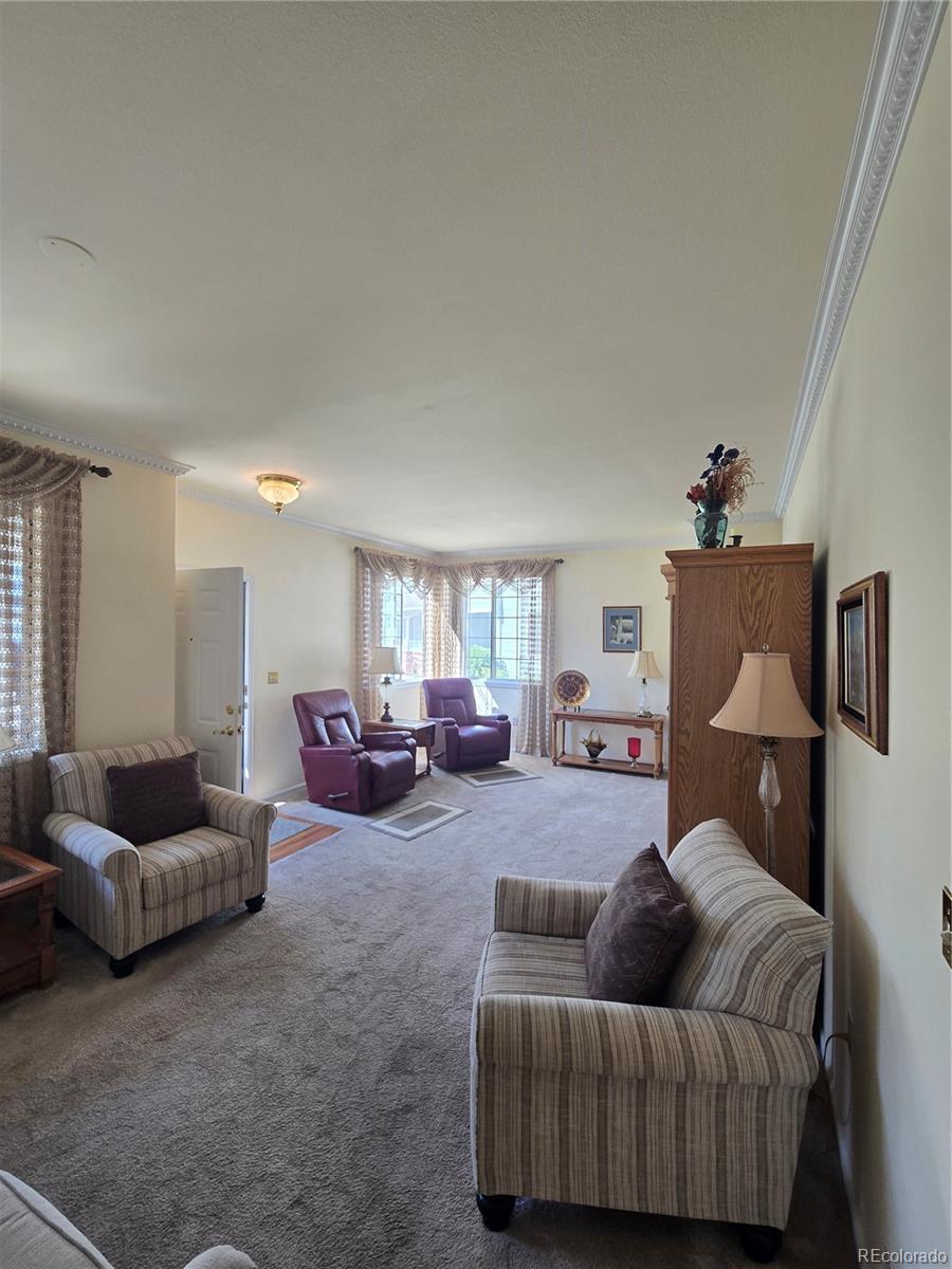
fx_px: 477
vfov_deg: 106.2
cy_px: 634
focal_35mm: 13
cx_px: 476
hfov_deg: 89.9
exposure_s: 1/60
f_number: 2.2
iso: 64
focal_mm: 2.2
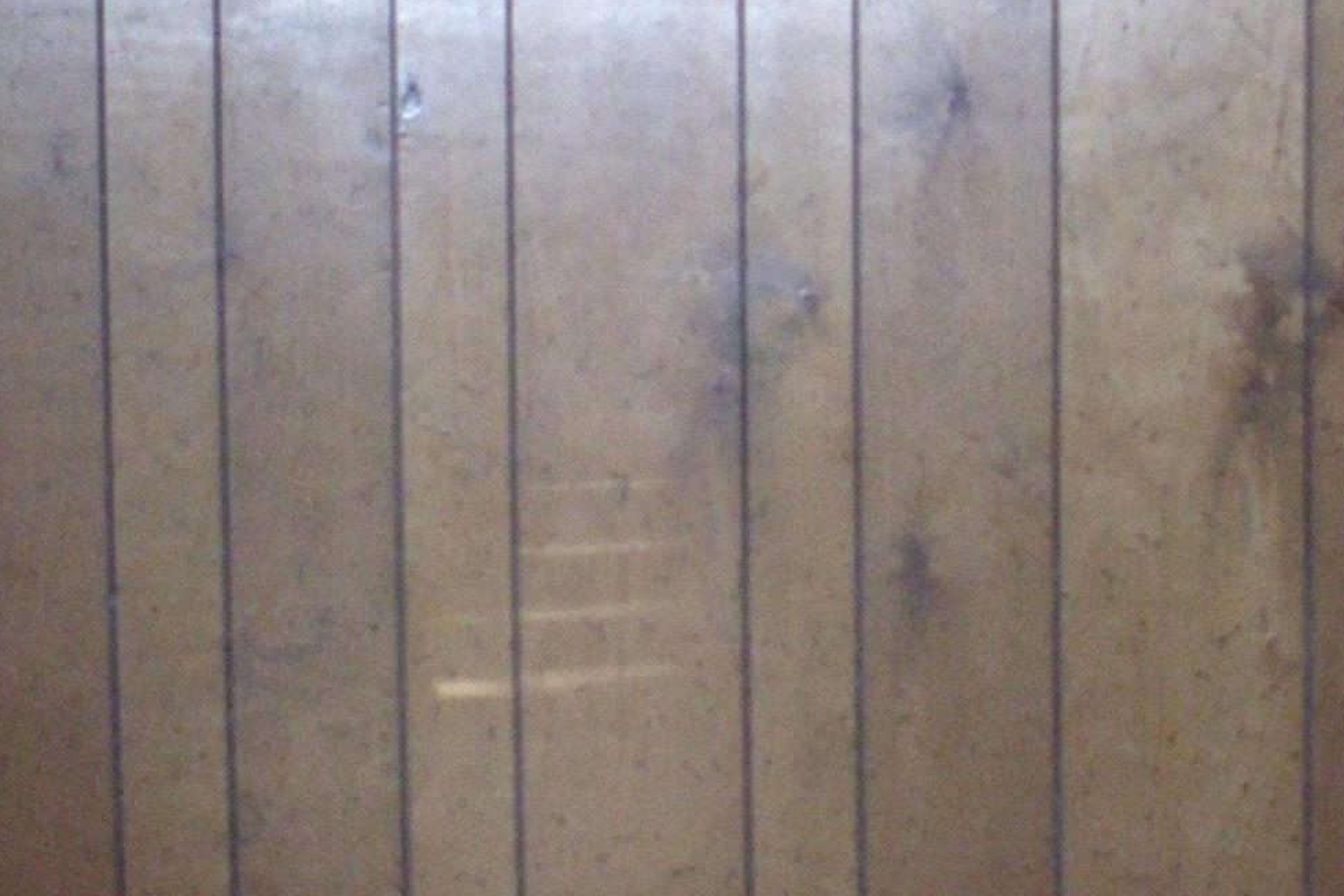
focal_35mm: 124
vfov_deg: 11.0
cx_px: 1002
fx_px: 4630
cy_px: 303
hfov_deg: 16.4
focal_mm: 6.3
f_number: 2.9
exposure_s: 1/60
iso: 400
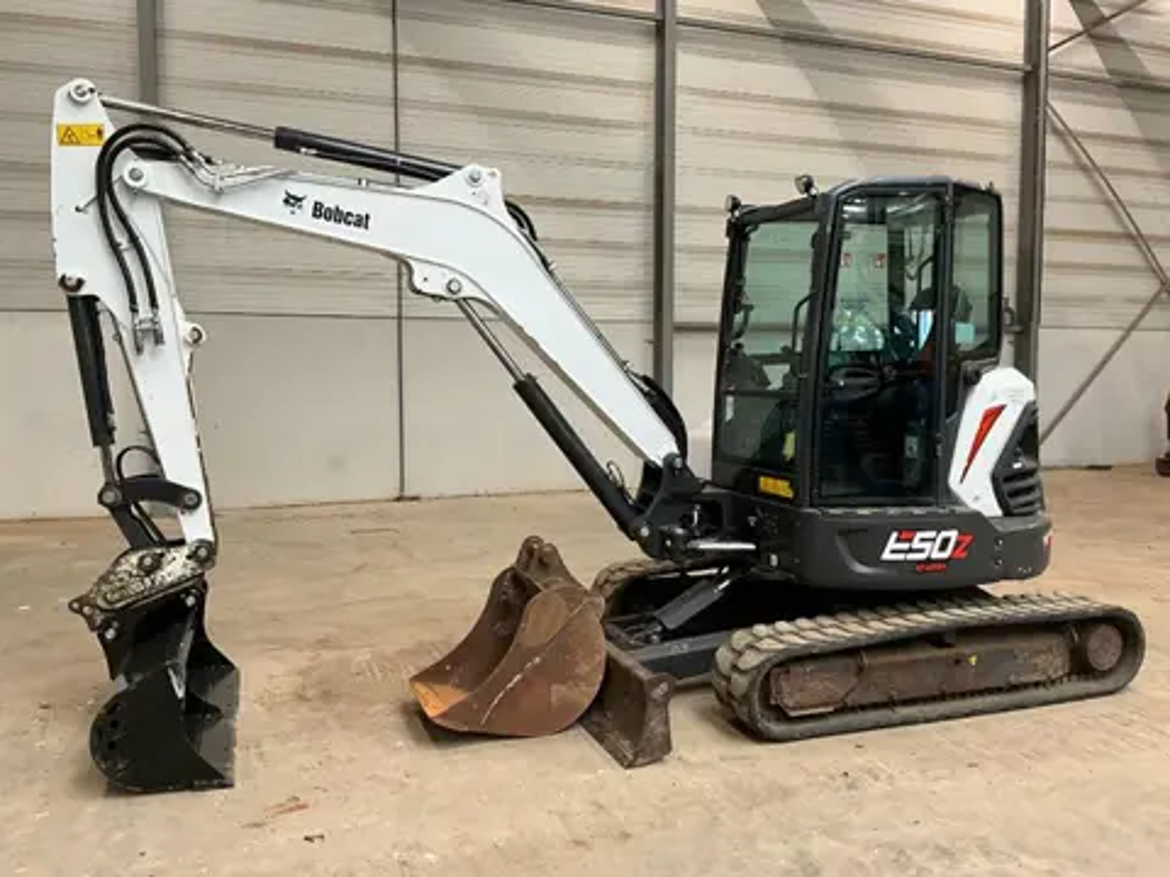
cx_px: 585
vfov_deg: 48.2
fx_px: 980
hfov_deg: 61.7
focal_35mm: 29
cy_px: 438
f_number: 1.8
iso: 100
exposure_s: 1/60
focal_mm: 3
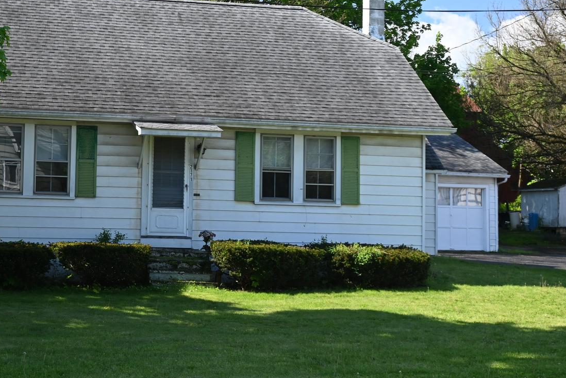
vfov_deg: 19.4
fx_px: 1099
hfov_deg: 28.6
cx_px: 177
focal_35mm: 70
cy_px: 122
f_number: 5
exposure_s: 1/250
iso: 200
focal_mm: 25
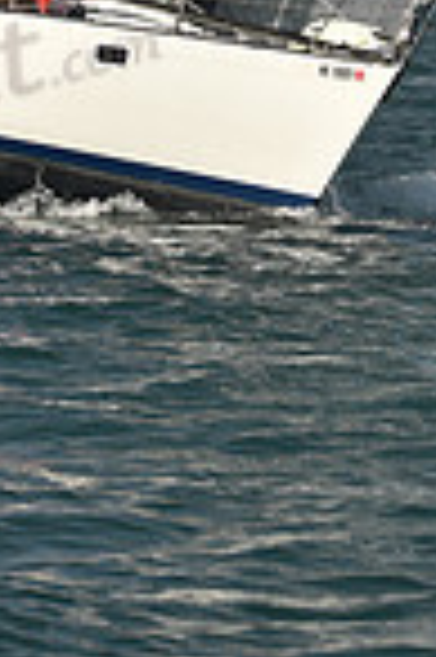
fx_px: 5080
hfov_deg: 4.9
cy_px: -644
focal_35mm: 279
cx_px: 393
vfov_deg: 7.1
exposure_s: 1/640
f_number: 5.6
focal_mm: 70
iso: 250
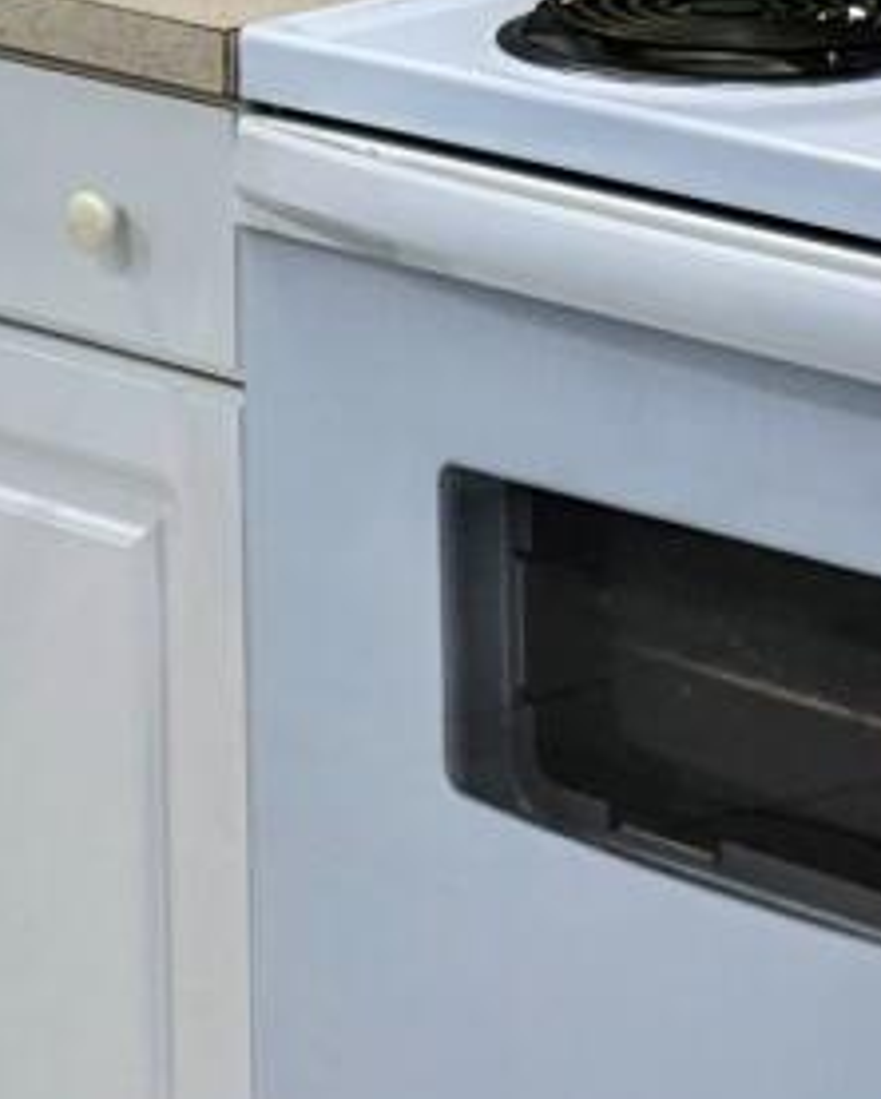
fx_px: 6186
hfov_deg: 8.1
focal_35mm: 190
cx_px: 48
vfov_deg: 9.7
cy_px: -782
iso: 75
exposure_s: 1/30
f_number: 1.8
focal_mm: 4.44
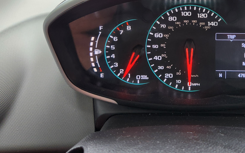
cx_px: 173
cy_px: 39
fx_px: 287
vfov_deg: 29.4
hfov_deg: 45.2
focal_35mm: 43
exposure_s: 1/120
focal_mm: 5.4
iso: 200
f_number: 1.8
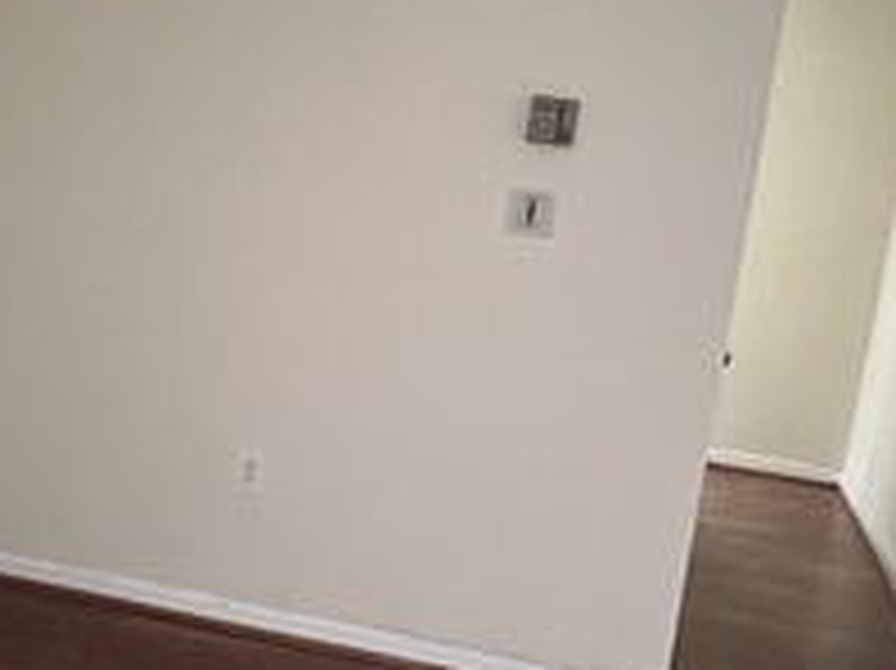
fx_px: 1216
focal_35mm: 47
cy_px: 346
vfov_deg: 30.8
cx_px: 362
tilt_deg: -10.4
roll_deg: -5.9
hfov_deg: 40.3
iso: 1000
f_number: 2.2
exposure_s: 1/30
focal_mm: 2.22
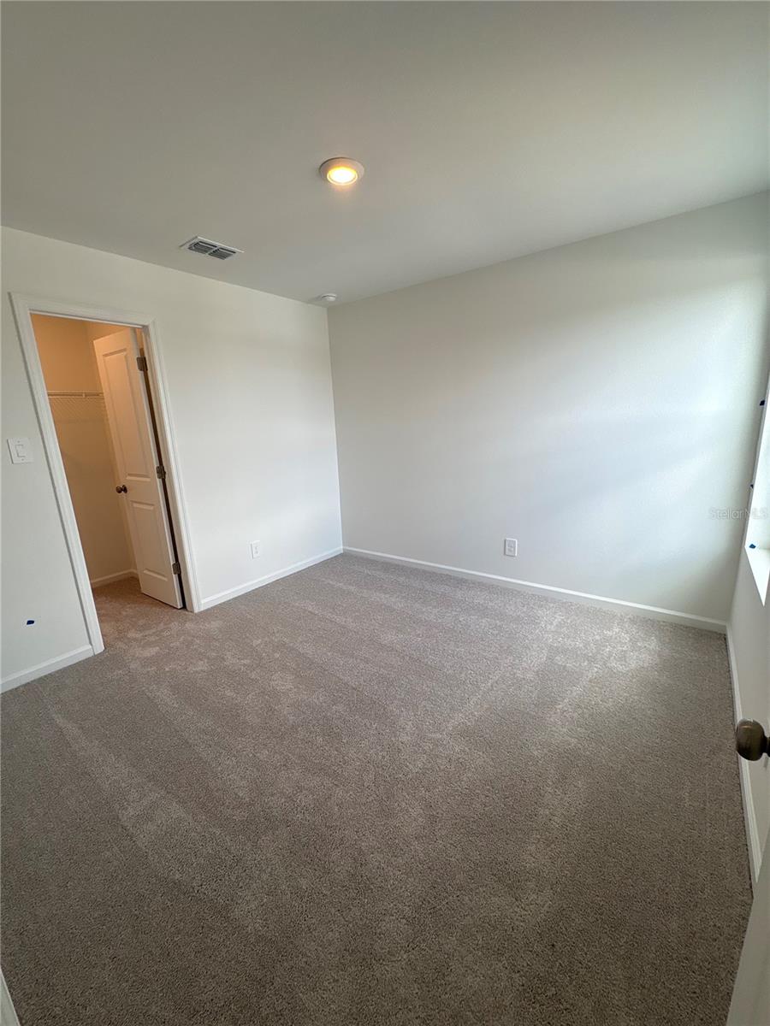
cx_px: 385
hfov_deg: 85.7
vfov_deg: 102.1
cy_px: 513
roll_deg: +3.4
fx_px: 415
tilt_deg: -13.7
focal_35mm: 14
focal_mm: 2.22
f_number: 2.2
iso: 50
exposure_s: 1/120
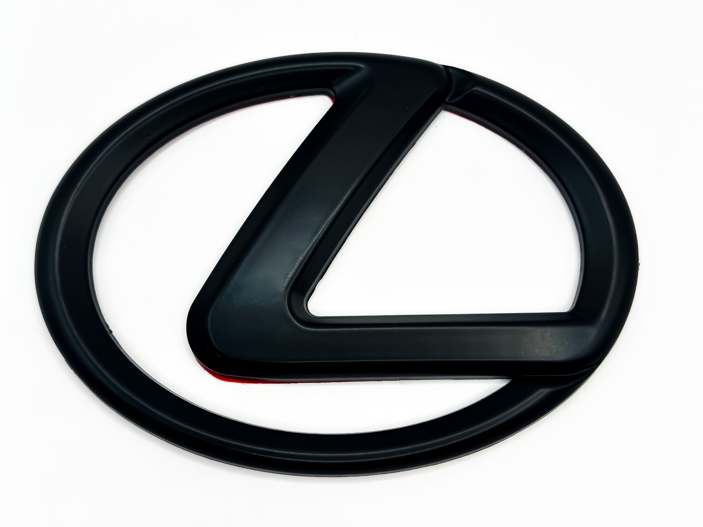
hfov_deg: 39.7
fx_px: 975
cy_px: 264
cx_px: 352
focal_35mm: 48
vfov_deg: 30.3
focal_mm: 6.86
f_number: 1.8
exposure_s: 1/380
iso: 64
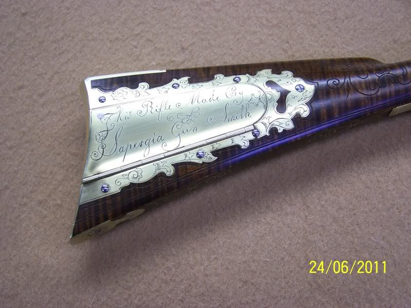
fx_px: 451
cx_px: 206
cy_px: 154
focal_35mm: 38
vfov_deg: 37.7
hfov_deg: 49.0
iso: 140
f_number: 2.8
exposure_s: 1/30
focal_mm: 6.3
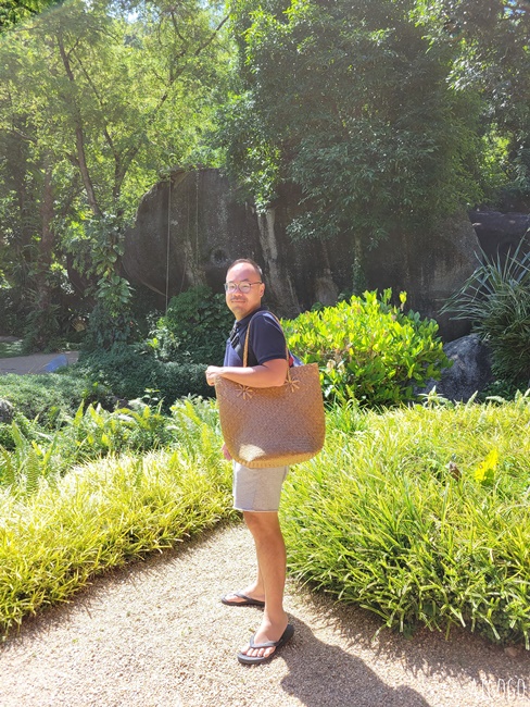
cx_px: 265
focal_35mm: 26
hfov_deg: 53.1
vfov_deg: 67.3
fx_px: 530
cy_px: 354
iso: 40
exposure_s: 1/640
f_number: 1.8
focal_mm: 5.4
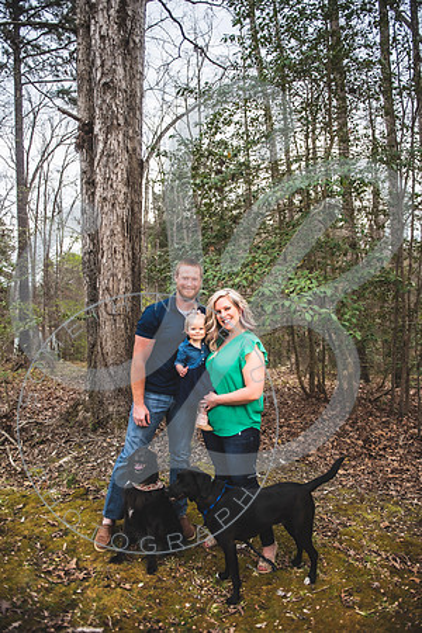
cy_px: 316
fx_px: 422
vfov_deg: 73.7
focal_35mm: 24
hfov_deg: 53.1
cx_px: 211
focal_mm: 24
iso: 100
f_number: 2.8
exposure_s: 1/500
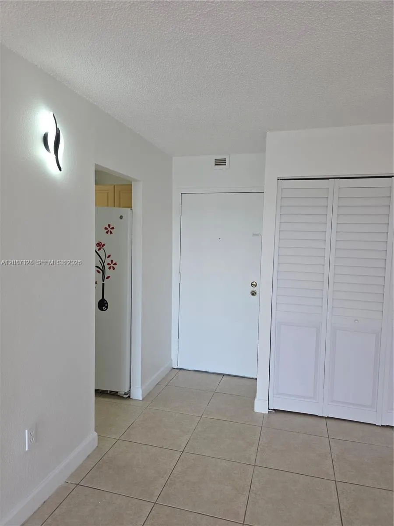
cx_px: 197
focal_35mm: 23
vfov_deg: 73.9
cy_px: 263
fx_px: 349
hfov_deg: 58.9
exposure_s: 1/120
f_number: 1.7
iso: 64
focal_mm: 6.3
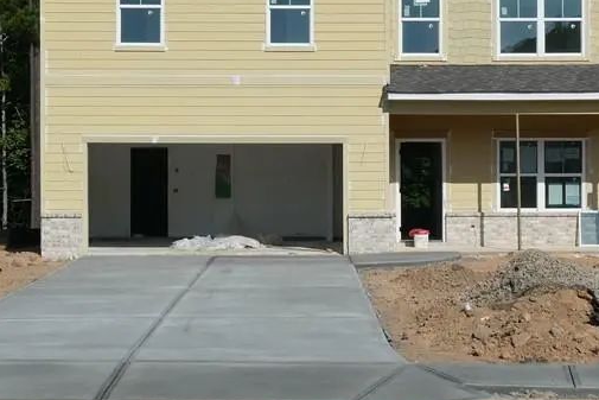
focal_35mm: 78
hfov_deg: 26.0
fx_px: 1298
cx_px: 320
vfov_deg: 17.5
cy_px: 185
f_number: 5.6
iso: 80
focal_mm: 6.7
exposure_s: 1/800
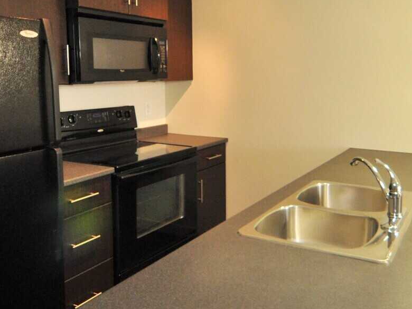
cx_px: 275
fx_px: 396
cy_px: 102
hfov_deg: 53.9
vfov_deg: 42.1
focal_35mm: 33
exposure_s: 1/80
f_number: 4.5
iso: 800
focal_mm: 9
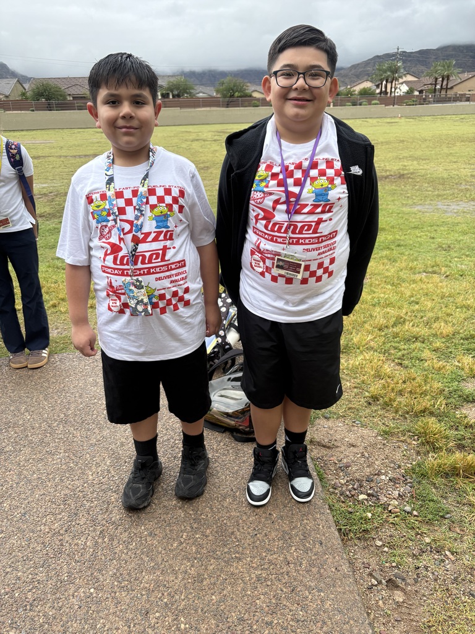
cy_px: 317
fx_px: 476
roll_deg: +1.9
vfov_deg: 67.3
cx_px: 238
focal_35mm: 26
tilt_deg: -23.2
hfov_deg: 53.1
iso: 125
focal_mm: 5.96
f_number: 1.6
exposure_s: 1/98
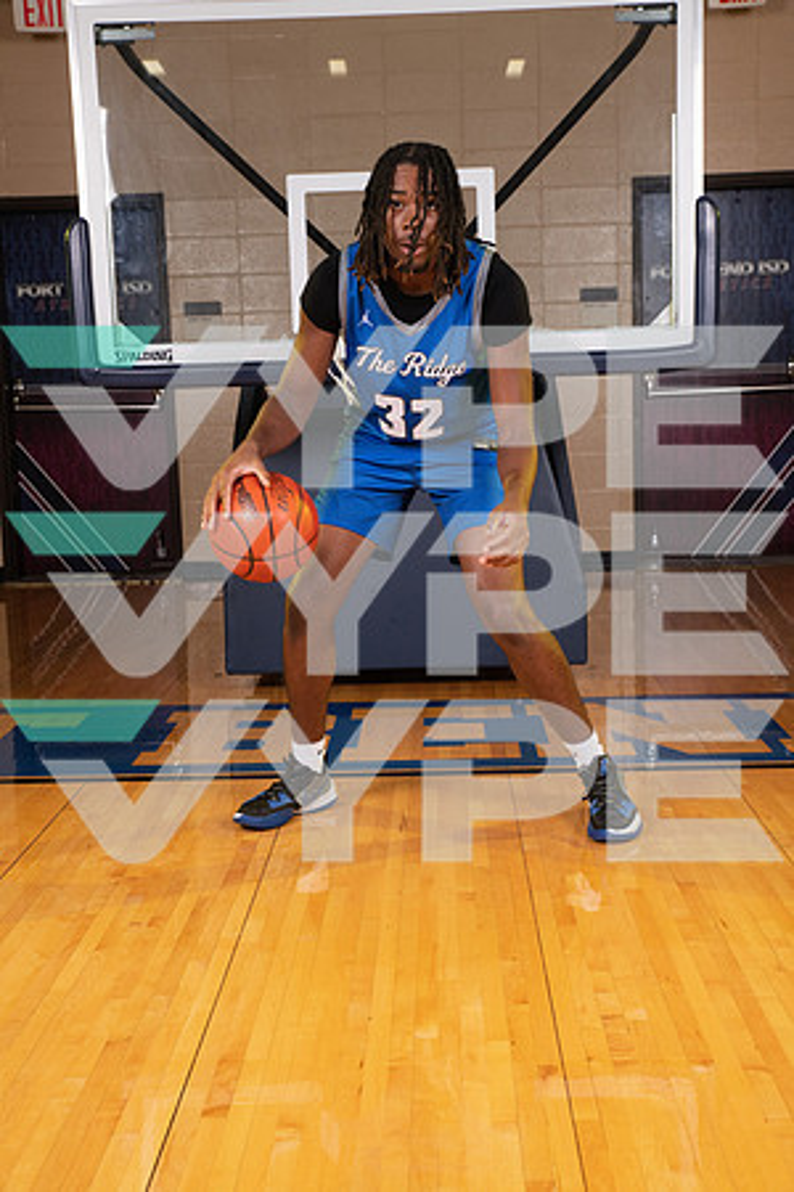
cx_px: 397
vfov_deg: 42.7
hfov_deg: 29.2
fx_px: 1522
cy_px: 596
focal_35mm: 46
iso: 320
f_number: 7.1
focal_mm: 46
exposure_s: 1/320
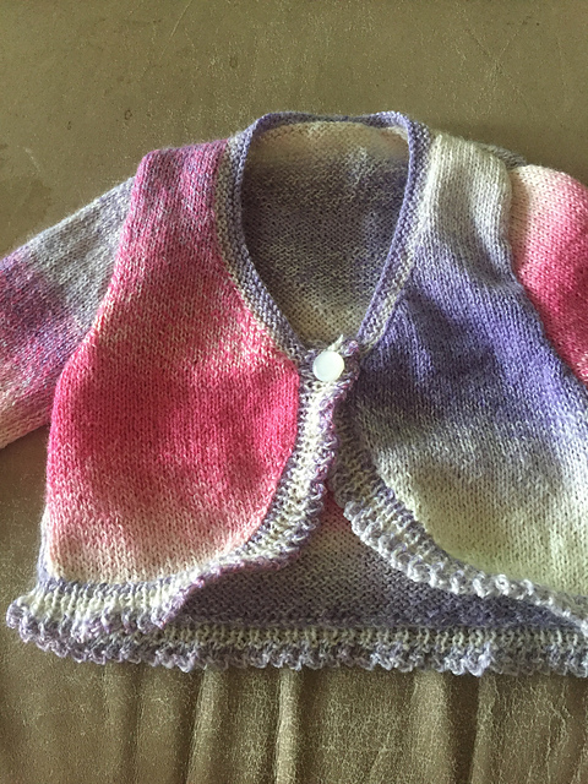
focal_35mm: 29
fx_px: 657
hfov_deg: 48.2
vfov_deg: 61.7
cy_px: 392
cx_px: 294
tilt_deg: -72.6
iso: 320
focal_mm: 4.15
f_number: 2.2
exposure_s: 1/33
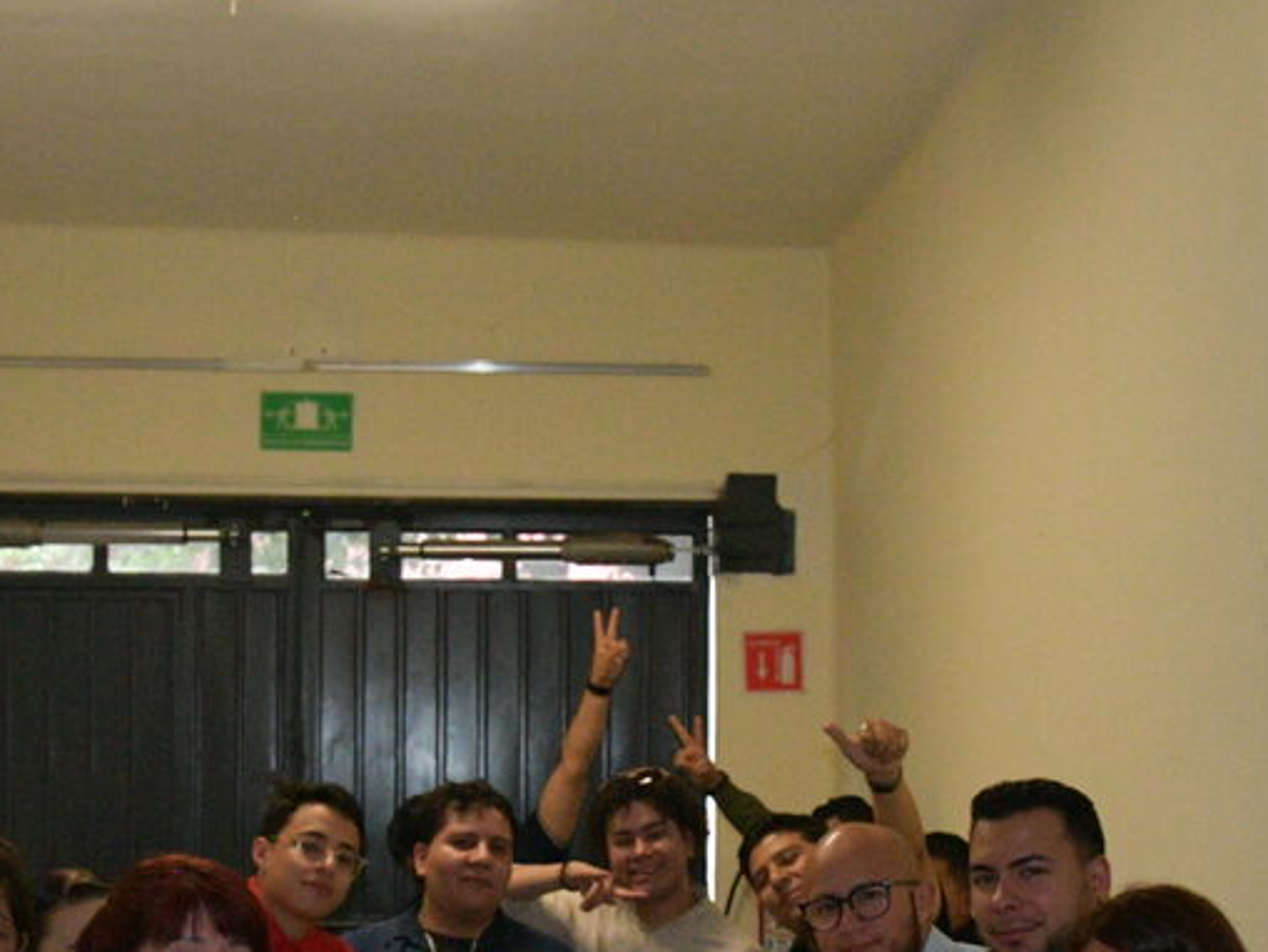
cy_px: 795
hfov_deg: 28.5
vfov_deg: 21.3
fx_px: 2491
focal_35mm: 68
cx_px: 752
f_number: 8
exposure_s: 1/125
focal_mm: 20
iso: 5000
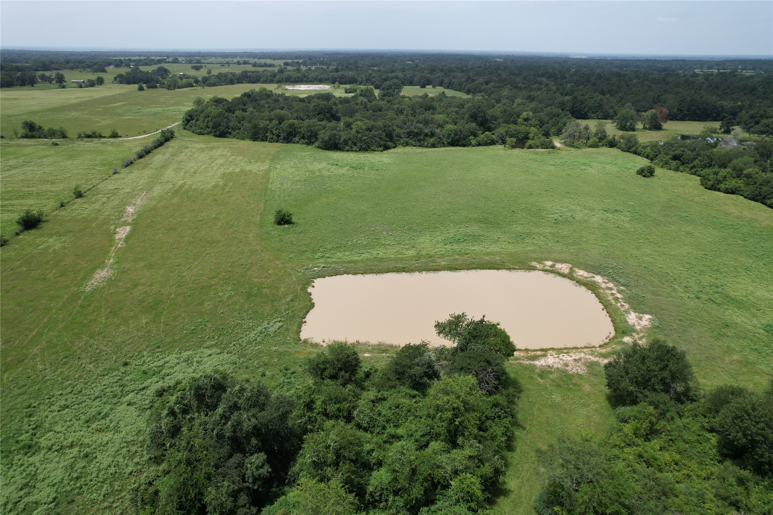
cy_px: 258
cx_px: 386
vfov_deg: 57.2
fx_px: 472
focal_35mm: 22
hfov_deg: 78.6
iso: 110
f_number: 2.8
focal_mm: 8.38
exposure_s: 1/2000
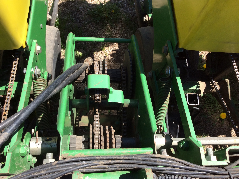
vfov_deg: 44.1
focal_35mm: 32
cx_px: 120
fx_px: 221
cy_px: 90
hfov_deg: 56.9
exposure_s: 1/784
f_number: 2.4
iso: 32
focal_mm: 3.3
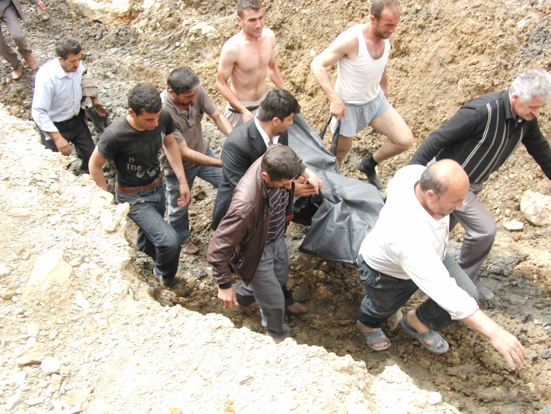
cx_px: 276
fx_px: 700
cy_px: 207
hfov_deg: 42.9
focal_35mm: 44
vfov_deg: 32.9
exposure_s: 1/200
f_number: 2.7
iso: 100
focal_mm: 8.8
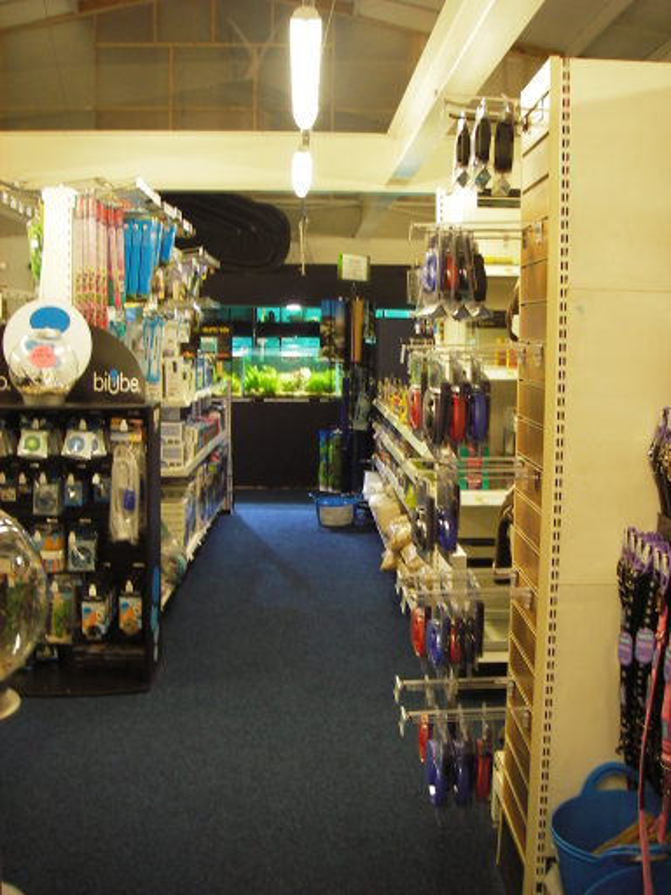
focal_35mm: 38
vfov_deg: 49.0
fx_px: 982
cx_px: 336
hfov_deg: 37.7
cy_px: 448
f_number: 3.3
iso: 100
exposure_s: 1/5
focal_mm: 6.3
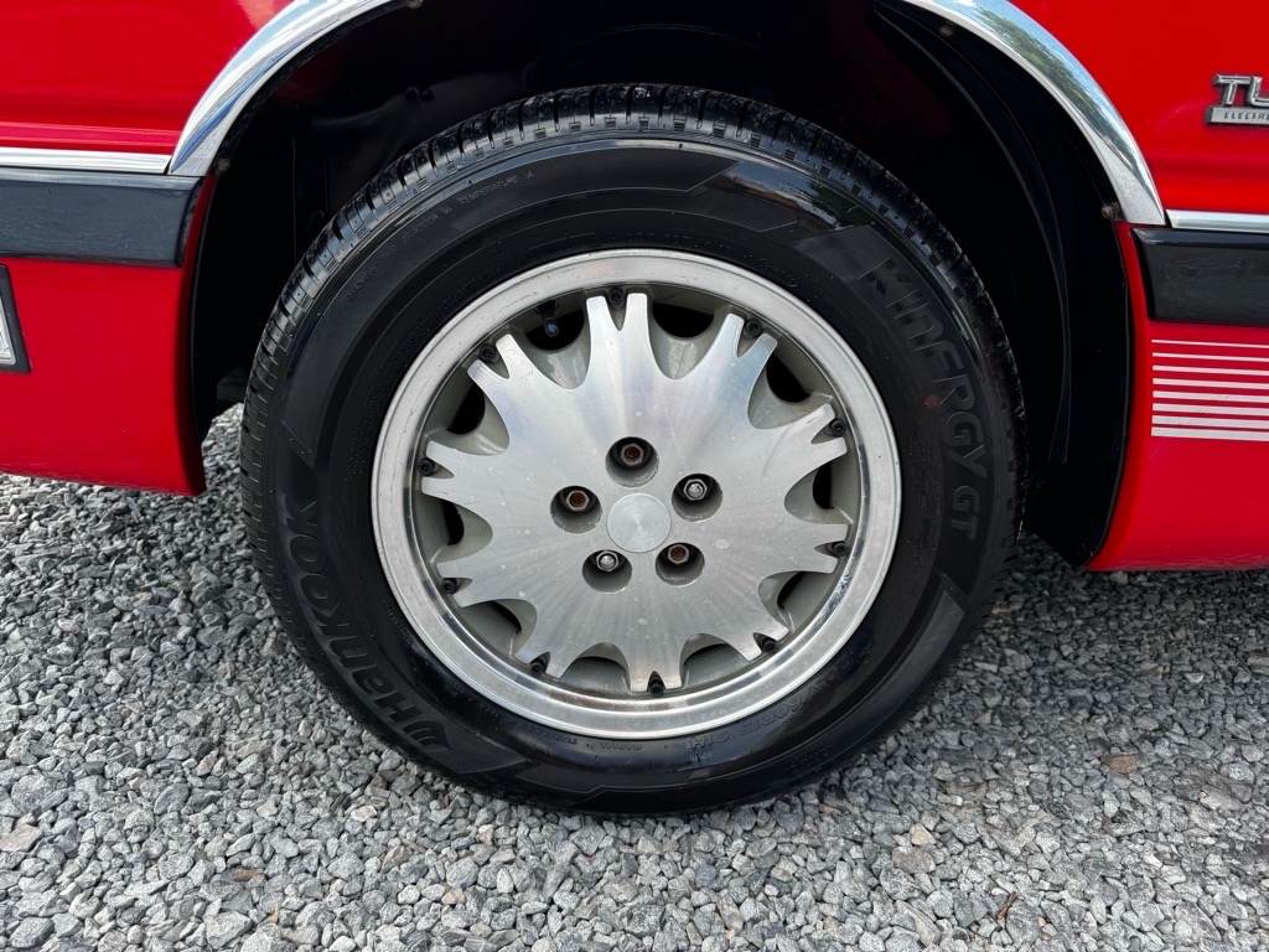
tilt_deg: -20.5
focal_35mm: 24
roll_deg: -5.3
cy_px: 476
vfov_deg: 56.8
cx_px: 634
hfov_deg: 71.6
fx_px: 880
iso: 80
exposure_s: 1/633
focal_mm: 6.76
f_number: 1.78
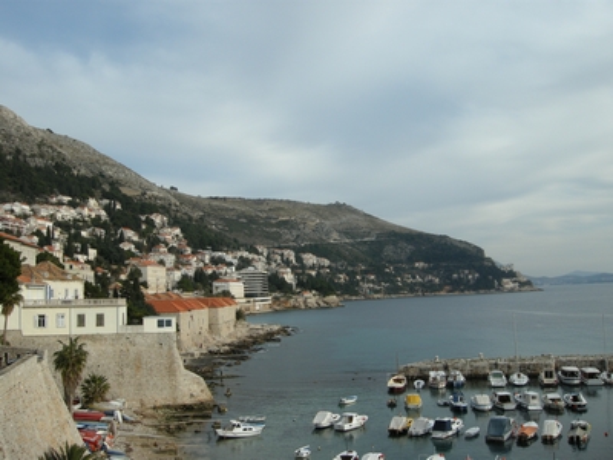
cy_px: 230
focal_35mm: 35
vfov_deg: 40.7
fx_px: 620
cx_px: 306
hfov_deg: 52.6
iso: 64
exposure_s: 1/257
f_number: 5.4
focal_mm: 7.5
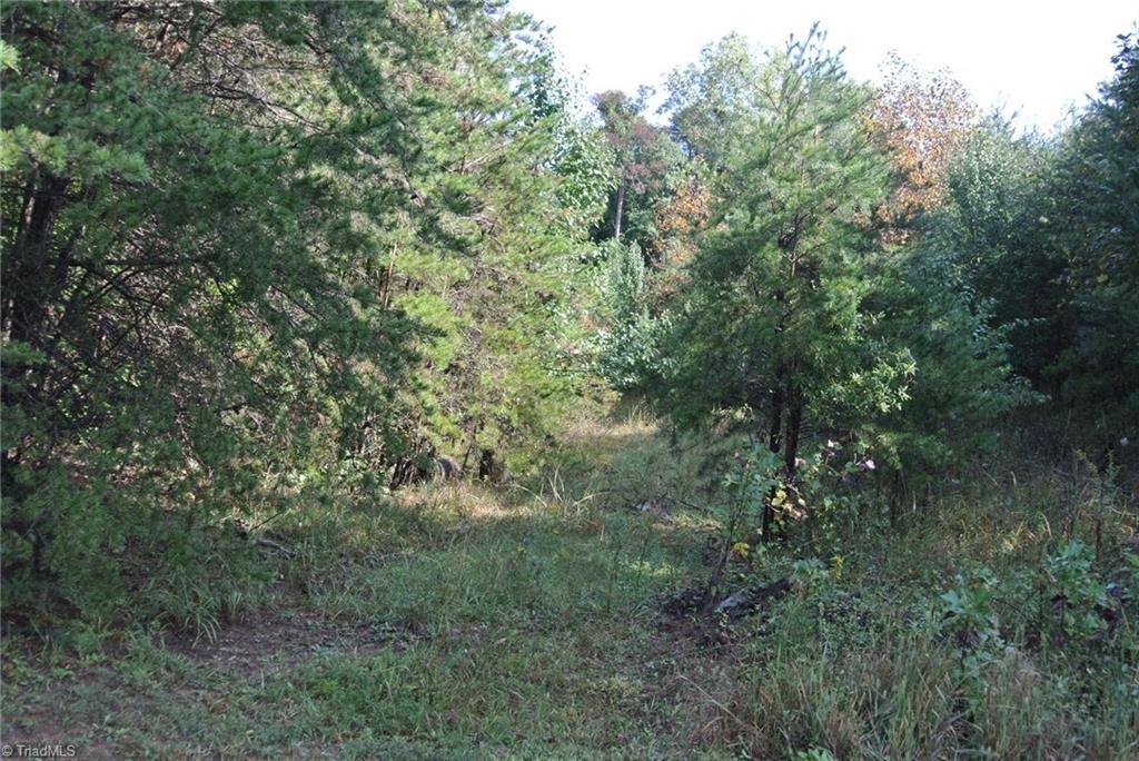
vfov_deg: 31.9
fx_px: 1330
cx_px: 570
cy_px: 380
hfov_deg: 46.4
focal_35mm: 42
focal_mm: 15.7
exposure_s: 1/250
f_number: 4.2
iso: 200
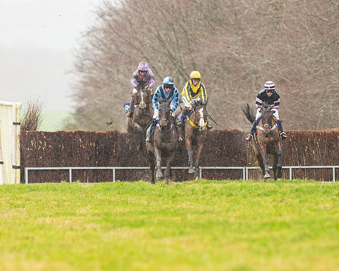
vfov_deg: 2.2
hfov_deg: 2.8
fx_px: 6966
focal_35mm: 695
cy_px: 134
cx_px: 155
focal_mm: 300
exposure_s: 1/1000
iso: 1000
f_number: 5
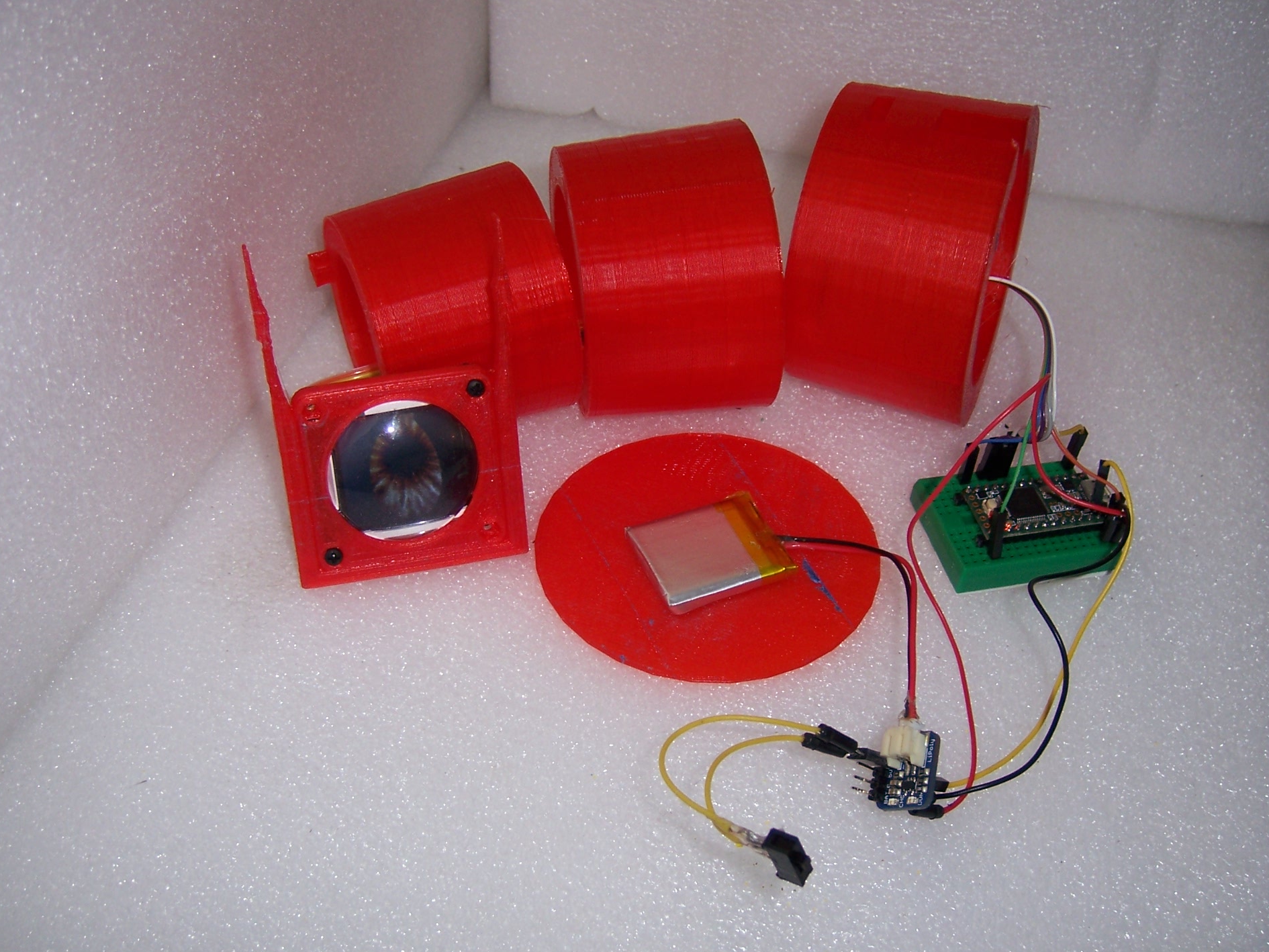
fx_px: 1430
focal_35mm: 39
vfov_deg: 36.8
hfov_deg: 47.9
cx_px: 627
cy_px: 483
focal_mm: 6.2
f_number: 2.8
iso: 80
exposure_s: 1/60
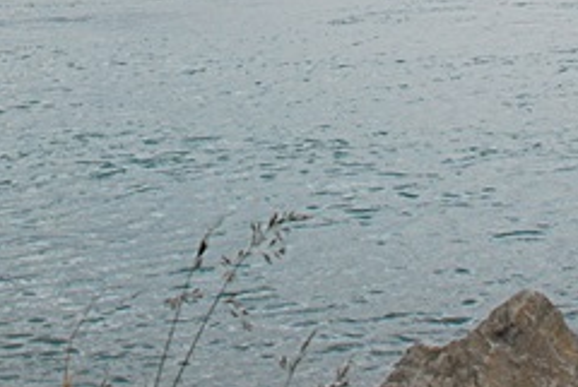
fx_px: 1769
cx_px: 92
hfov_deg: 18.3
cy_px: -159
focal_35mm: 110
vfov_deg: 12.0
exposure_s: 1/2500
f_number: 5.6
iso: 400
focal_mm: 22
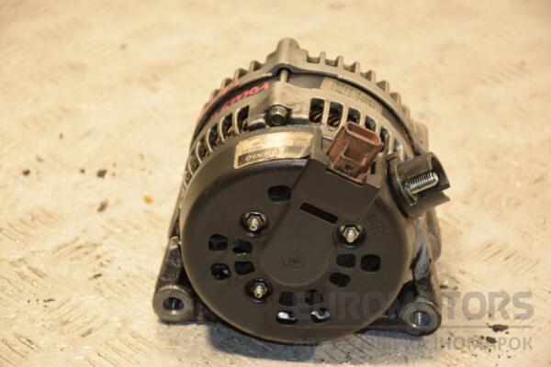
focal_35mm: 112
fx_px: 1722
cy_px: 184
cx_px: 276
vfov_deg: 12.2
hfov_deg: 18.2
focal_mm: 75
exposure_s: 1/125
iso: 800
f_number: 5.3
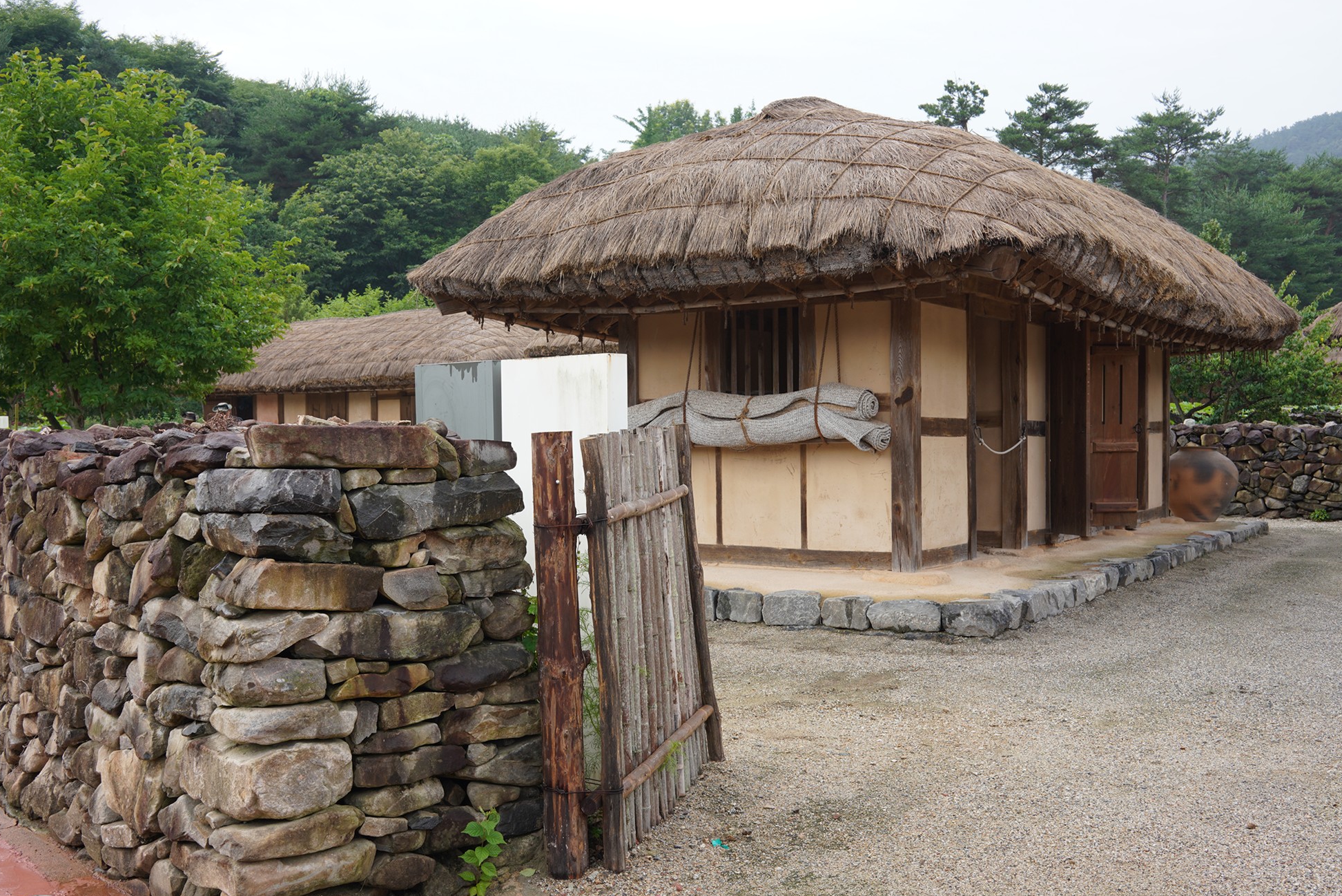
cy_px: 459
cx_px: 669
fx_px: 1342
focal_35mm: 36
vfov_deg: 36.9
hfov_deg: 53.1
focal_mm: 35
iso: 200
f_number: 10
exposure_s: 1/80
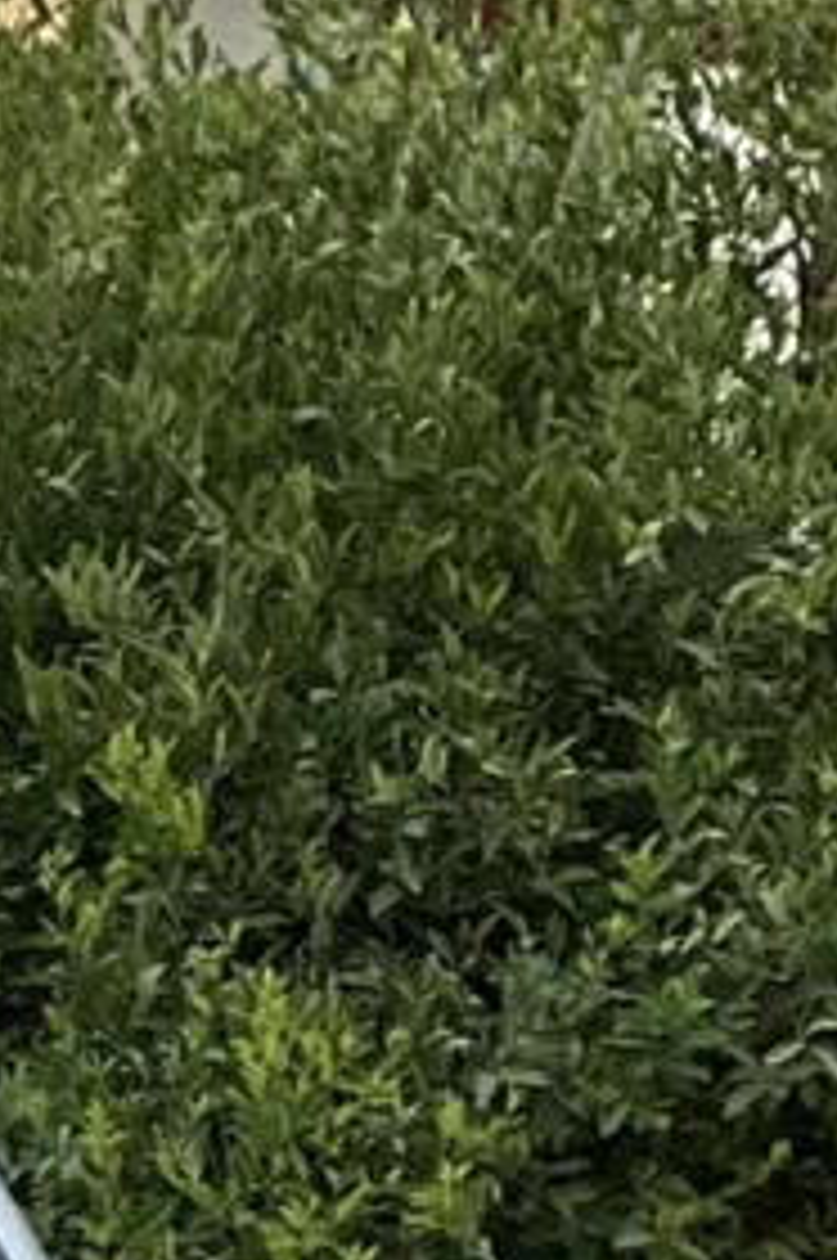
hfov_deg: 3.5
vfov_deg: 5.2
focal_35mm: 391
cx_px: -958
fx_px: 13669
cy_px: 2338
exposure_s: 1/121
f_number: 2.8
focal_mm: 9
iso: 100
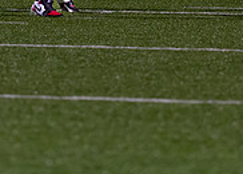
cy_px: -185
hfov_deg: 2.7
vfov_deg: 1.9
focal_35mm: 737
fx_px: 5086
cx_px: 88
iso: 1250
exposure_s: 1/1000
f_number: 1.8
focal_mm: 135
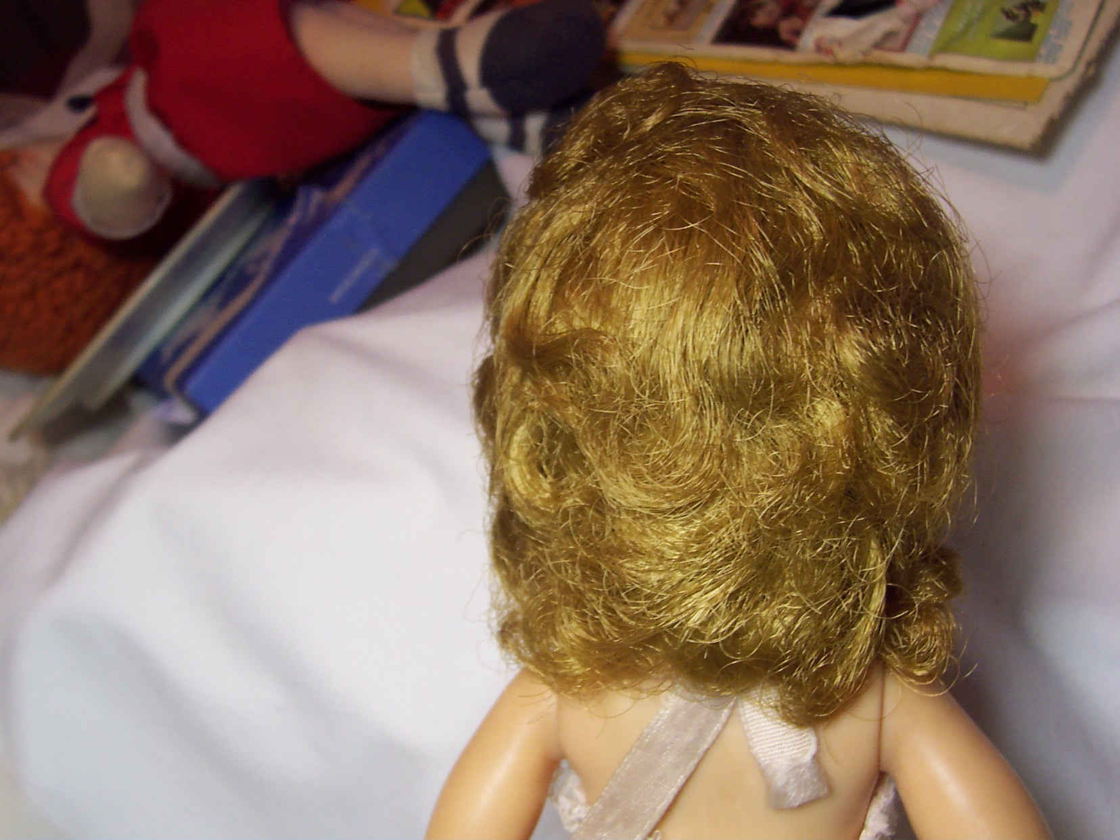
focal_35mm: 37
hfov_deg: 50.1
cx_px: 560
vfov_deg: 38.7
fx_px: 1197
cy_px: 420
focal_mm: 5.6
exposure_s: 1/30
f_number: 2.8
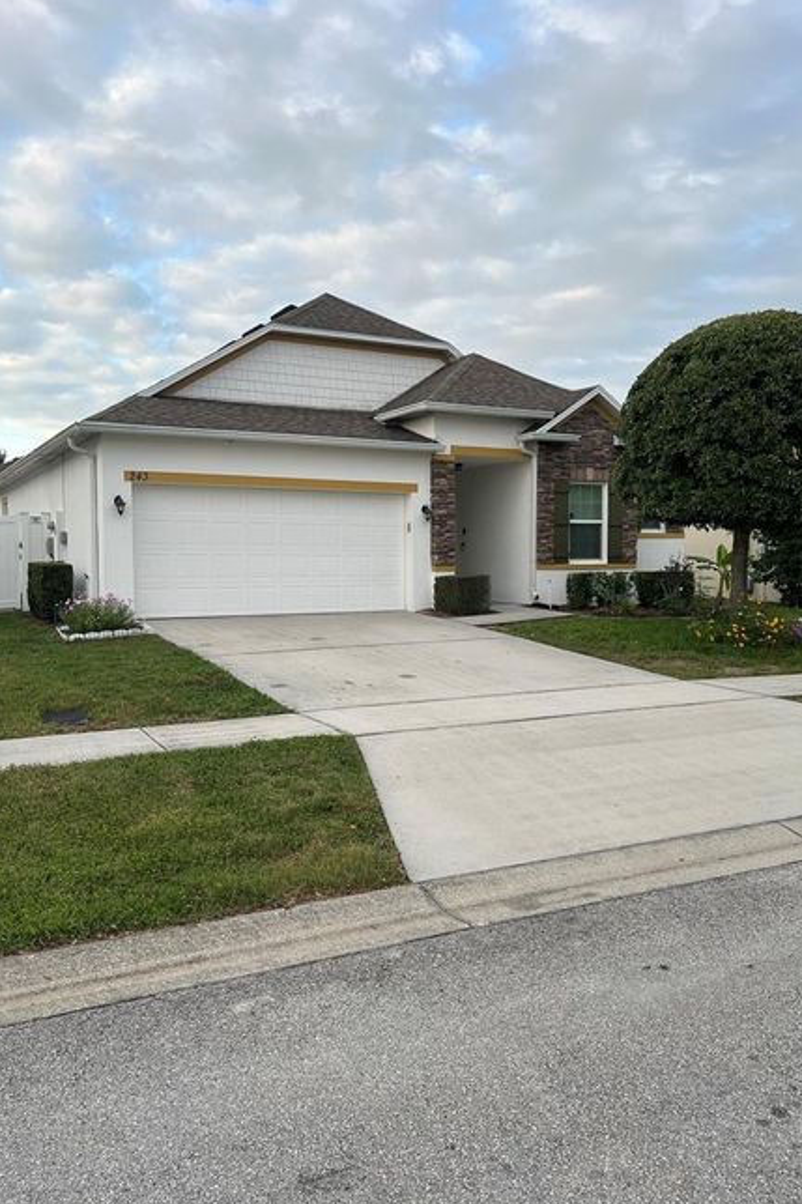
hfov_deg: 46.4
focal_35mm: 28
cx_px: 421
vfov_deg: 65.5
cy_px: 594
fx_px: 936
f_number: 1.5
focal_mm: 5.7
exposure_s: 1/780
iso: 50
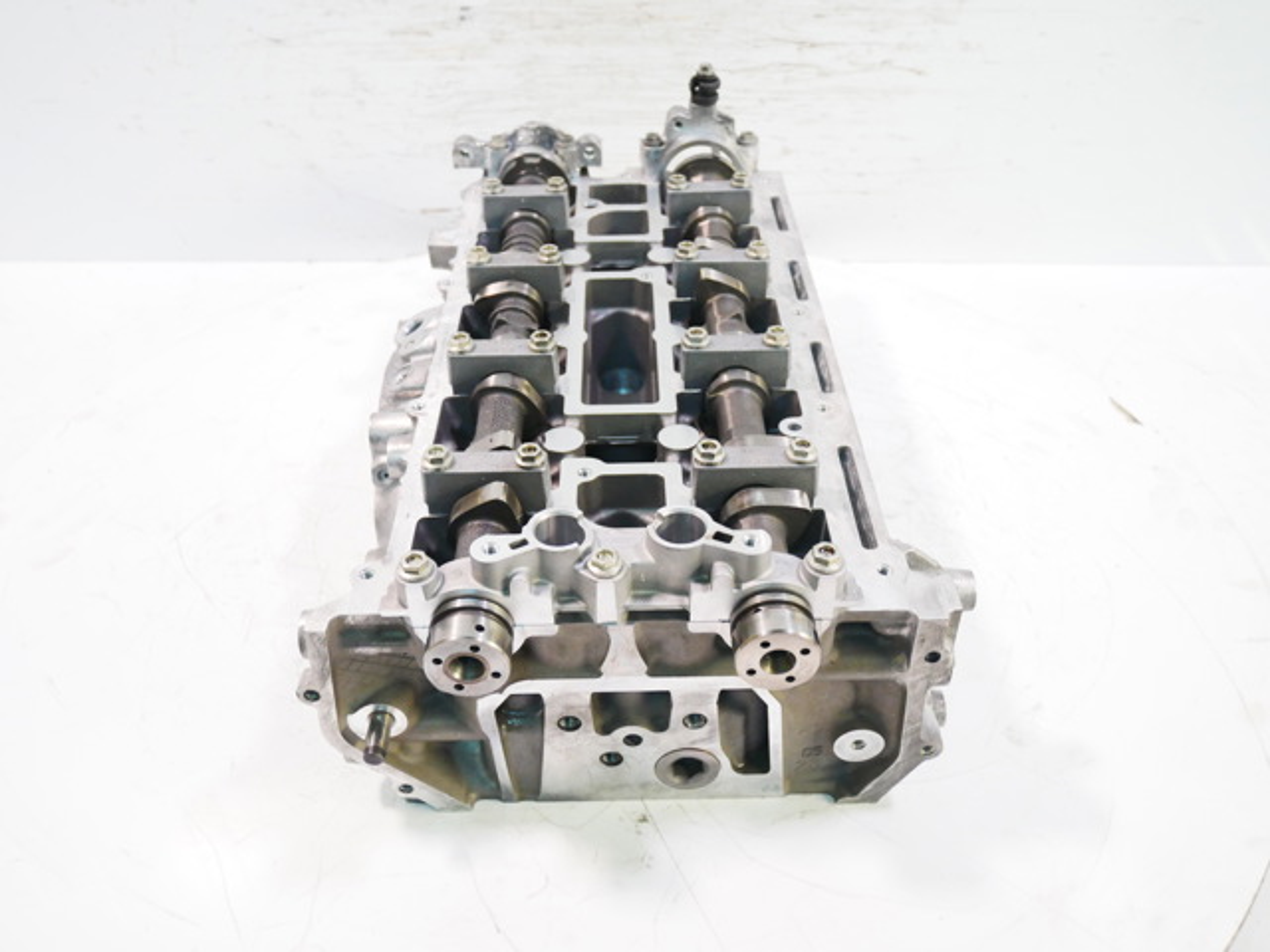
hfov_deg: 60.0
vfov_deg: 46.8
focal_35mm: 30
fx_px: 1101
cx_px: 635
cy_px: 476
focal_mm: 15
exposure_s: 1/60
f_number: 3.8
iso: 1000
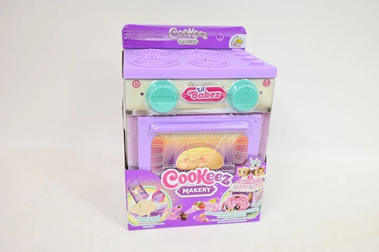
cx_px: 190
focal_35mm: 33
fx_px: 347
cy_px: 126
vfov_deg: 40.0
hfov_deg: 57.2
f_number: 4
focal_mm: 22
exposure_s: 1/200
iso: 400
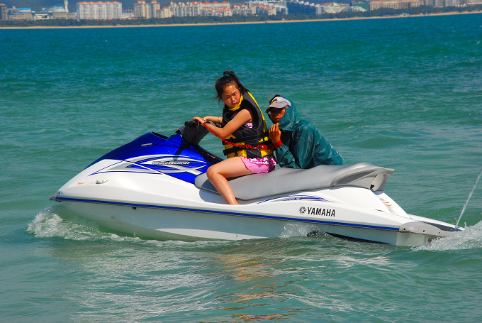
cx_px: 241
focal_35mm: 202
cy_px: 162
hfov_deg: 10.1
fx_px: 2714
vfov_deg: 6.8
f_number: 16
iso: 320
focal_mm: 135
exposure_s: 1/350
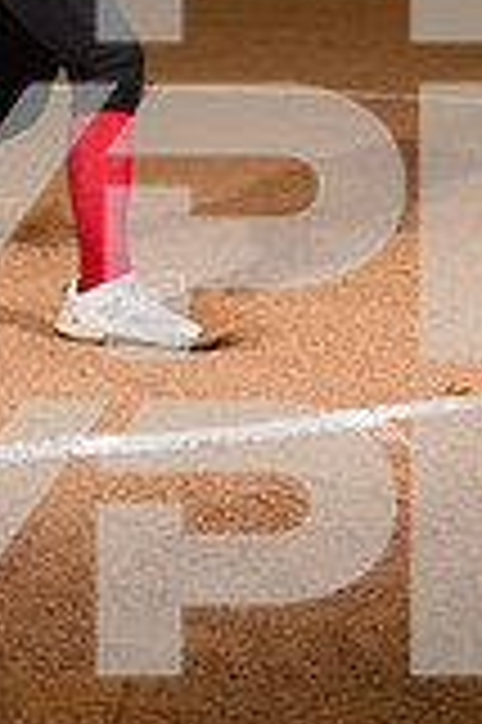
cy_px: 225
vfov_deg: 18.2
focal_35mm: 112
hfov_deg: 12.1
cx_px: 54
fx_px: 2254
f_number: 6.3
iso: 1000
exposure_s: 1/500
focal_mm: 40
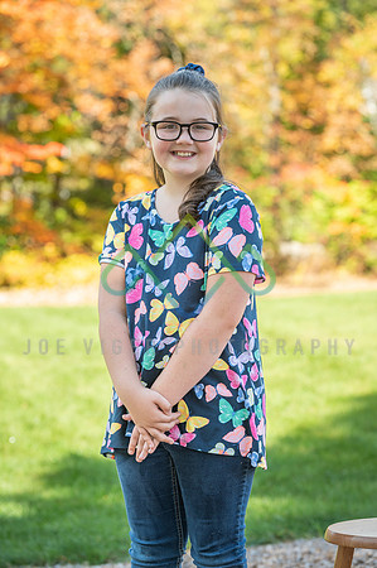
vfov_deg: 13.7
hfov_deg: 9.1
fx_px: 2362
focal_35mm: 150
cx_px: 188
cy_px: 284
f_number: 6.3
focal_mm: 150
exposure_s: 1/80
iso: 100
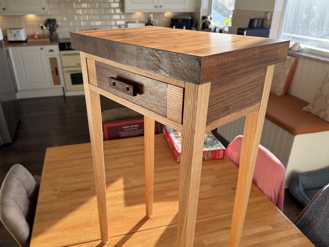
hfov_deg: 65.2
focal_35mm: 27
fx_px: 257
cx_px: 153
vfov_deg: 51.3
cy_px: 136
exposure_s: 1/299
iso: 80
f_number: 1.78
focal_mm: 6.76
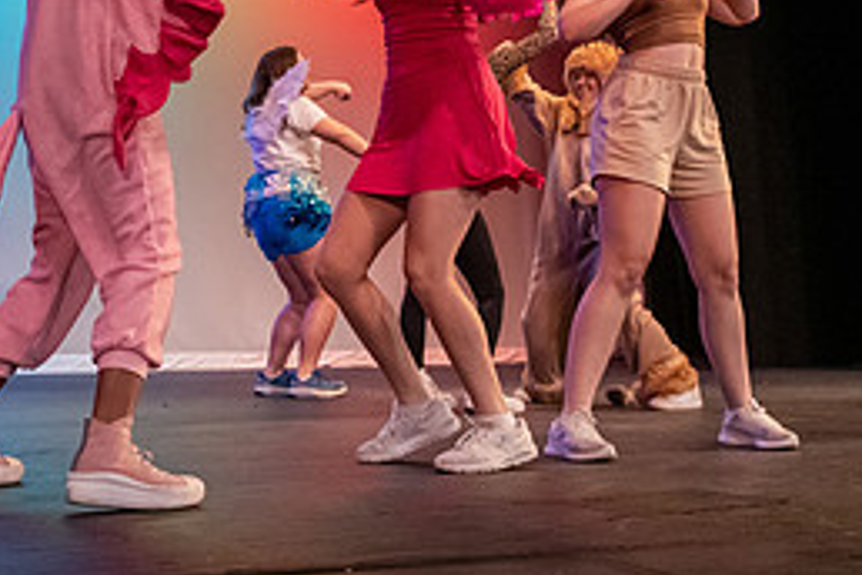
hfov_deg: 28.0
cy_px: -42
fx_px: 1724
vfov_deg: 18.3
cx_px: 321
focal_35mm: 72
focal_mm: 32
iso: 4000
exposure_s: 1/320
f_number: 3.2
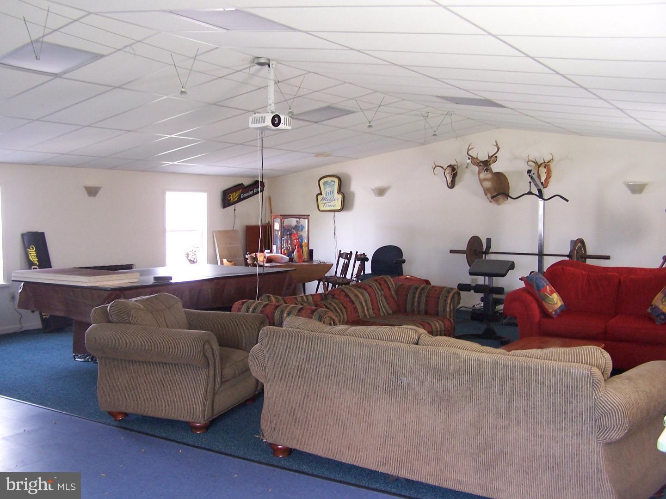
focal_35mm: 38
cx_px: 333
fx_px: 731
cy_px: 250
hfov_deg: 49.0
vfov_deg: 37.7
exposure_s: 1/10
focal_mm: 6.3
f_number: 2.8
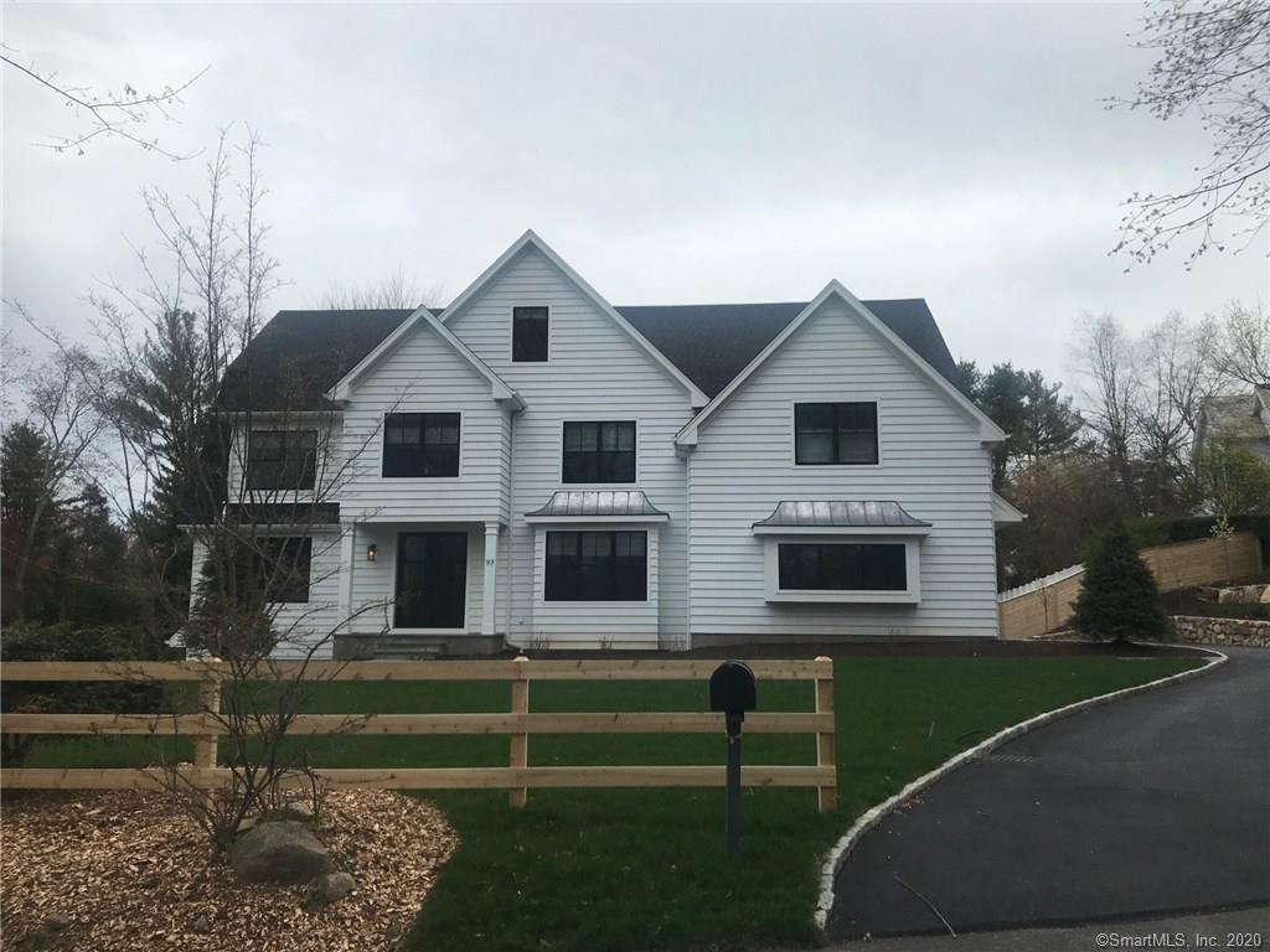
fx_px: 1027
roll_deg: -0.7
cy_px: 476
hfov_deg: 63.4
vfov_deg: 49.7
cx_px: 635
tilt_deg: +12.6
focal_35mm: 28
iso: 20
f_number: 1.8
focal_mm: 3.99
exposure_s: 1/2907
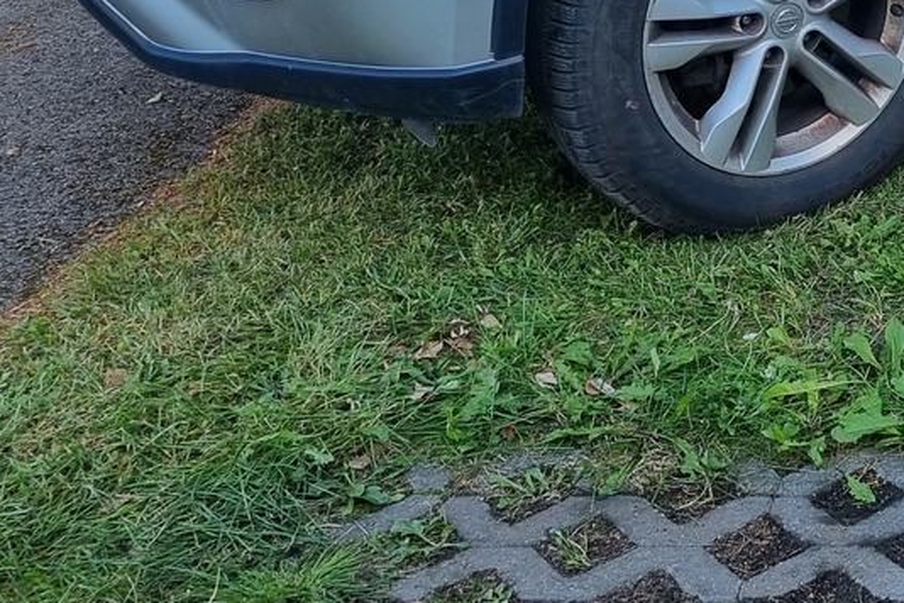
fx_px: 2034
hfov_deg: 22.8
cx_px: 1121
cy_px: -357
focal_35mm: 81
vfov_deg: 15.3
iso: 50
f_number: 1.8
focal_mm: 5.4
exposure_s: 1/427
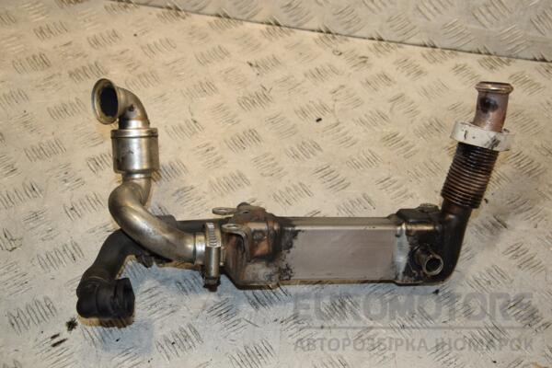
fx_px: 874
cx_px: 276
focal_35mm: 57
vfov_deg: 23.8
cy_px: 184
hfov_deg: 35.1
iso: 800
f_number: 7.1
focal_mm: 38
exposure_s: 1/200
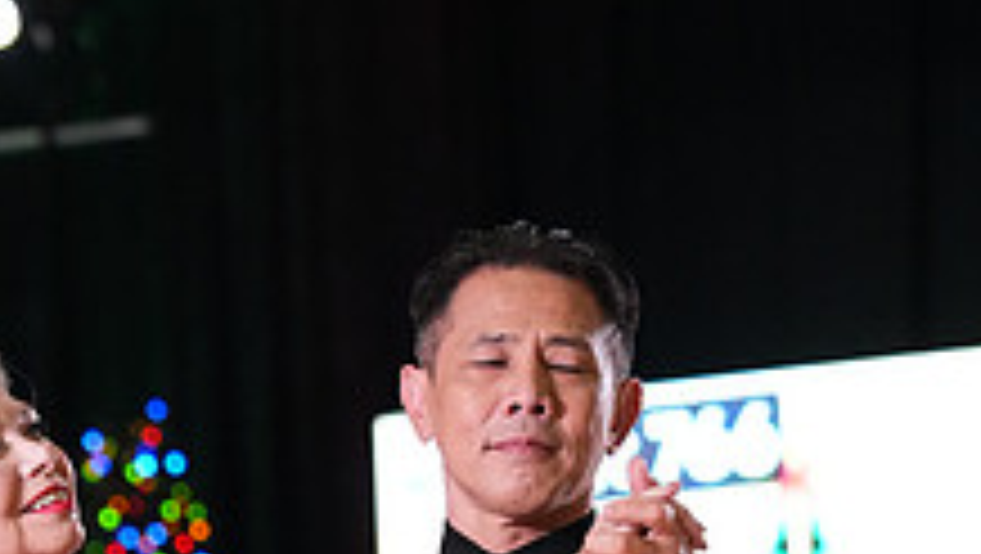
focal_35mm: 376
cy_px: 1153
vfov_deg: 3.2
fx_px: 9788
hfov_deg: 5.7
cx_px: 394
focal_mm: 135
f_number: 5
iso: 6400
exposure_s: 1/400
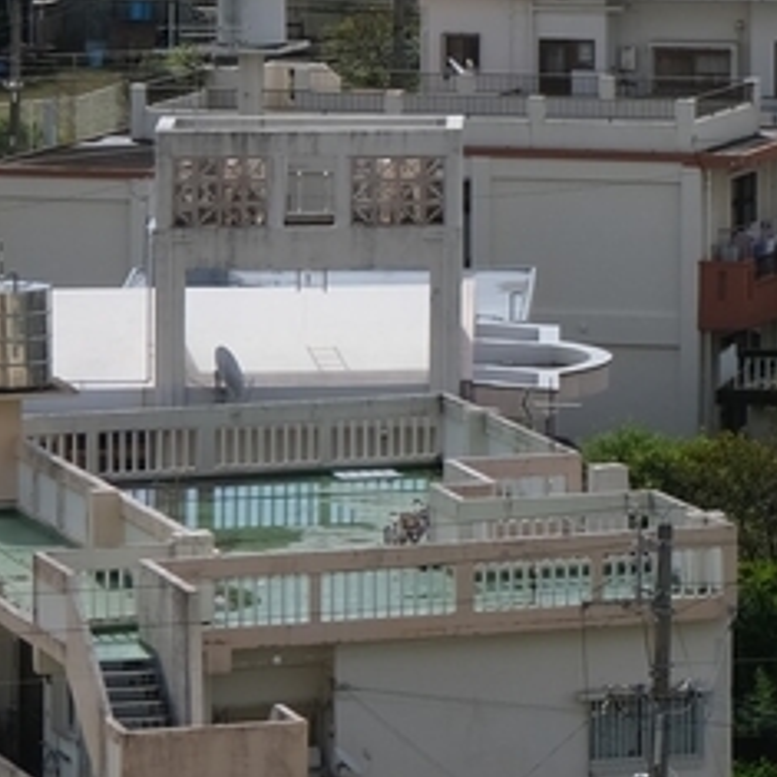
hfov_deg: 4.8
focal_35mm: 360
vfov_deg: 4.8
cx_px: 1766
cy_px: -460
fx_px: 9142
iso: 320
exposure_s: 1/850
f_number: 8
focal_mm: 55
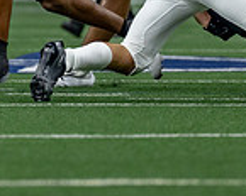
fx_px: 8773
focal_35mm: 1205
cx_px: 70
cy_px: -106
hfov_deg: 1.6
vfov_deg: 1.3
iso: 1250
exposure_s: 1/1000
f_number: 2.8
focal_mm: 200
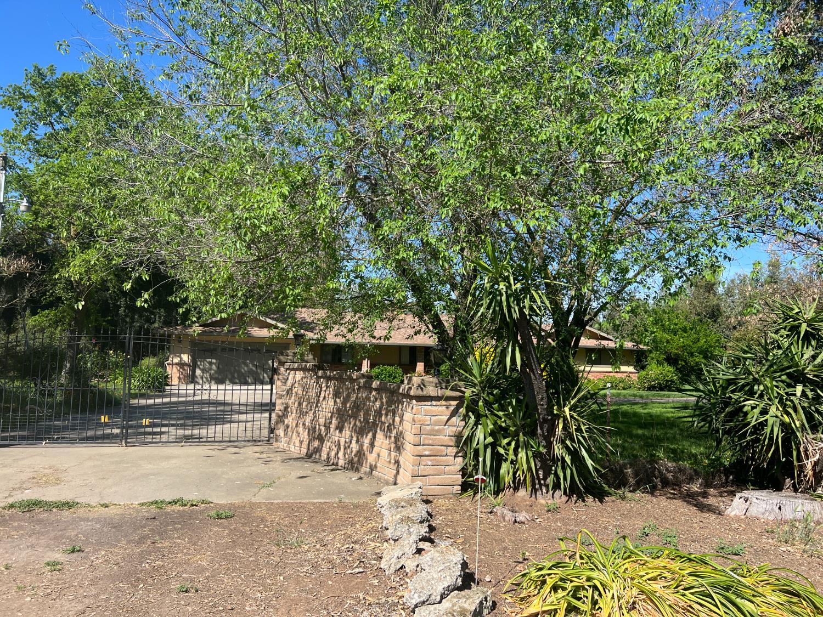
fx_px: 618
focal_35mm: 26
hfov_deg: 67.3
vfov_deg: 53.1
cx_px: 412
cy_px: 308
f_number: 1.5
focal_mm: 5.7
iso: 50
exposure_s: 1/2513
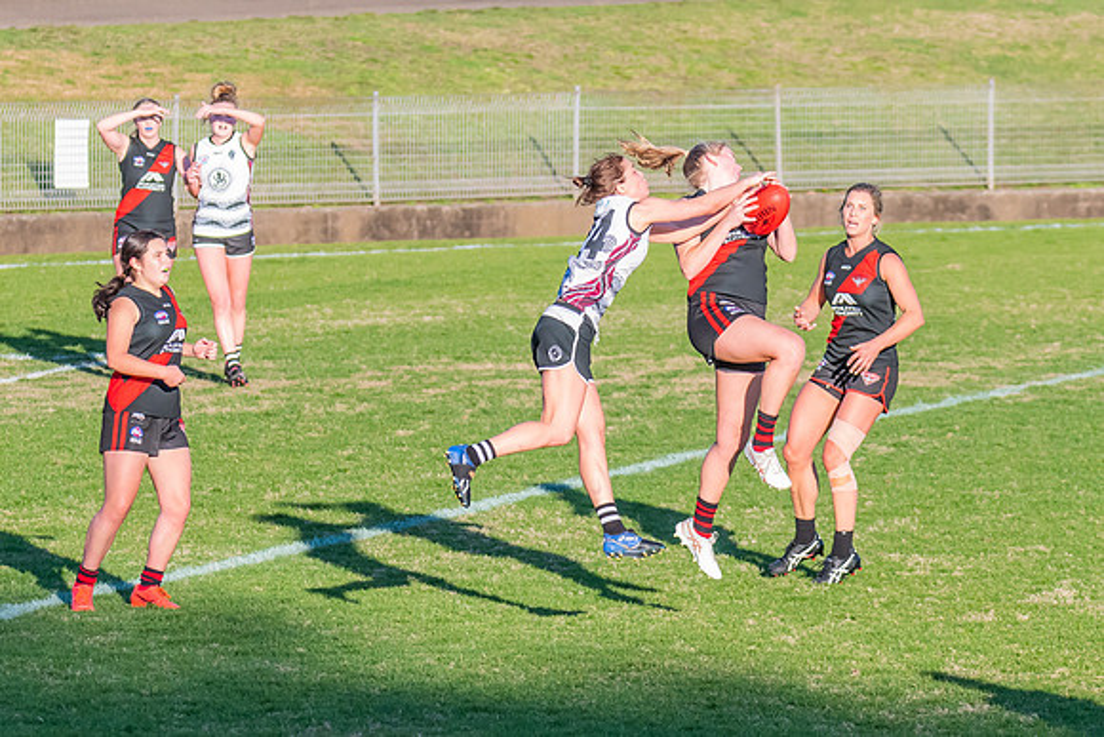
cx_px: 506
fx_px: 12093
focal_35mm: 394
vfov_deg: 3.5
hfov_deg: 5.2
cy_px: 350
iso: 800
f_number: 6.3
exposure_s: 1/1250
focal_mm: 180
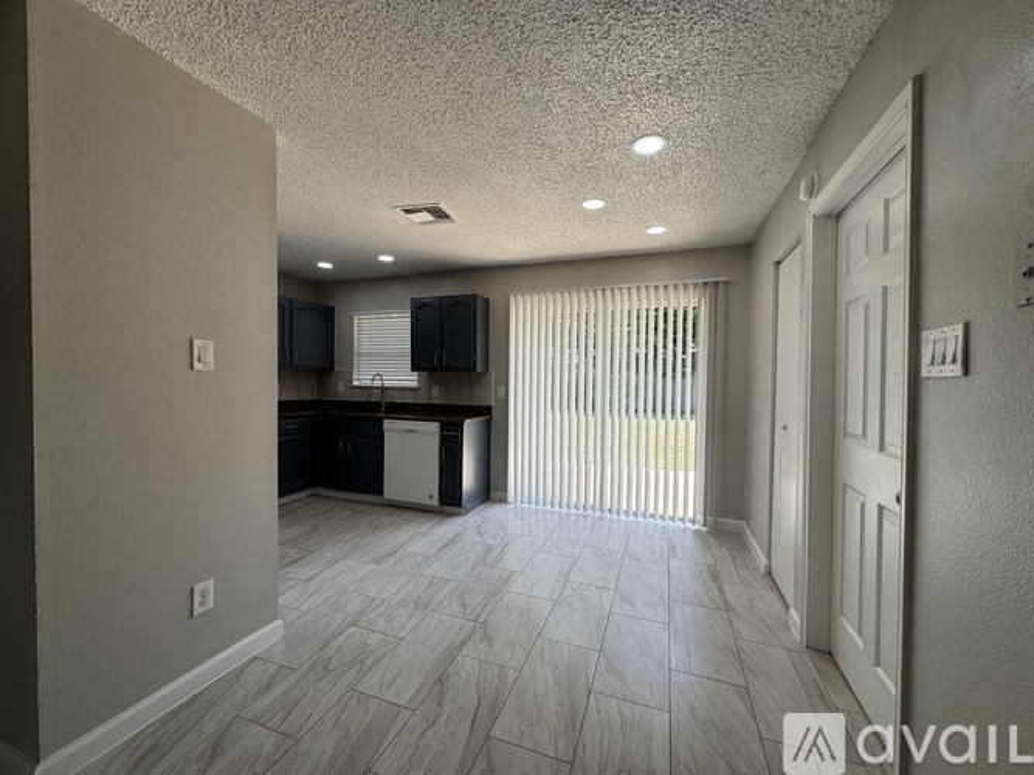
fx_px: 418
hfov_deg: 102.1
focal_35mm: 14
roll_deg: -1.5
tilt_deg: -1.4
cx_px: 517
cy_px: 388
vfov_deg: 85.7
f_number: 2.2
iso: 40
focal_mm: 2.22
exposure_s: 1/273
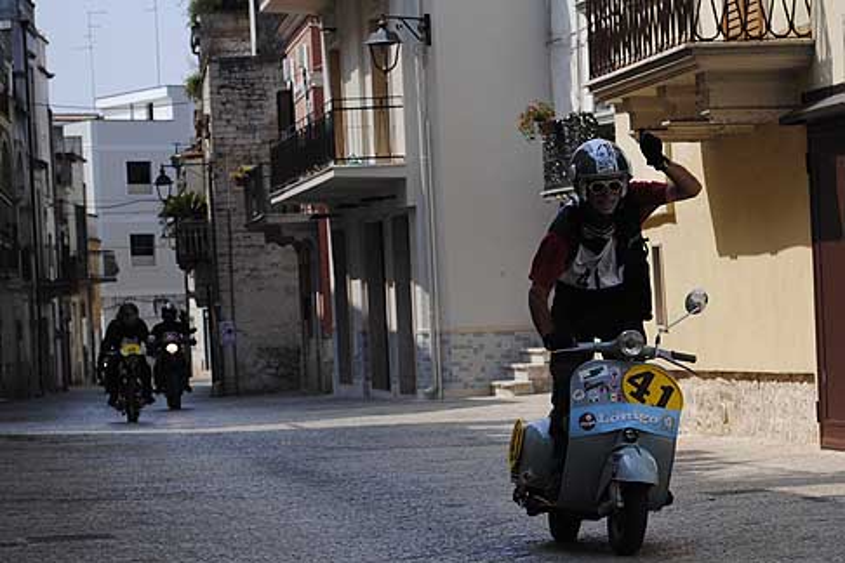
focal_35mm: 82
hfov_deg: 24.6
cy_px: 282
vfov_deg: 16.6
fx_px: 1936
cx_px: 422
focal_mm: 55
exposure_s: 1/1000
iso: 200
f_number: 5.6
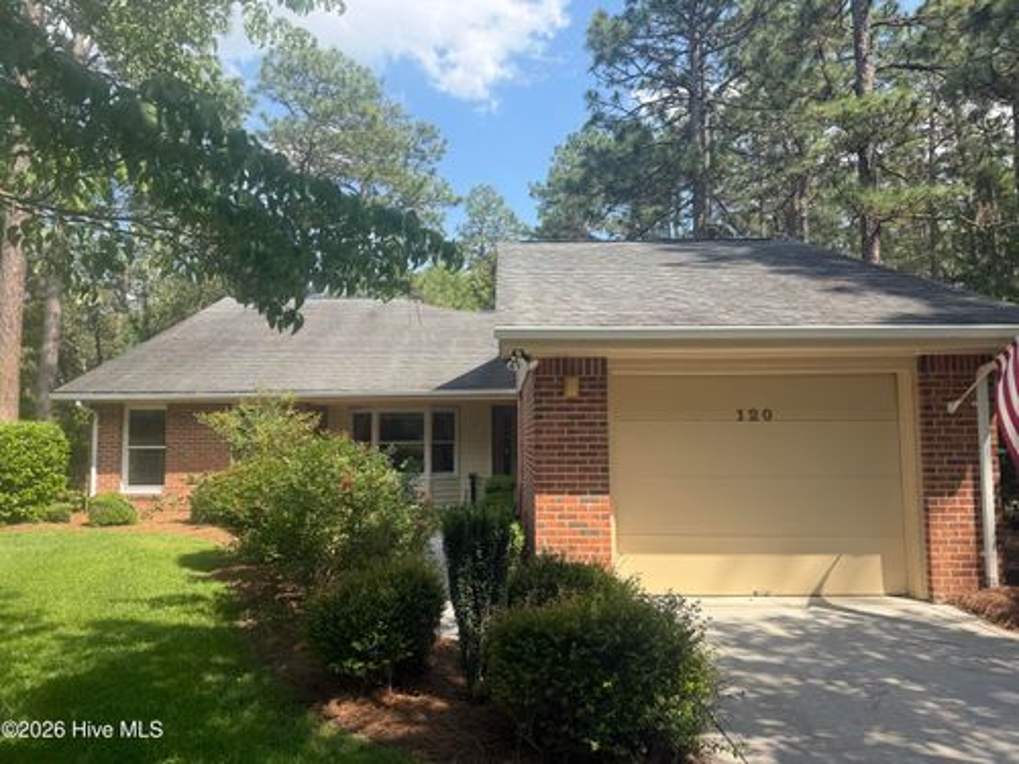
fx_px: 706
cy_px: 382
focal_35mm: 24
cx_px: 510
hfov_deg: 71.6
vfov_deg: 56.8
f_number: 1.78
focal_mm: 6.76
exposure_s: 1/1727
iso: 80
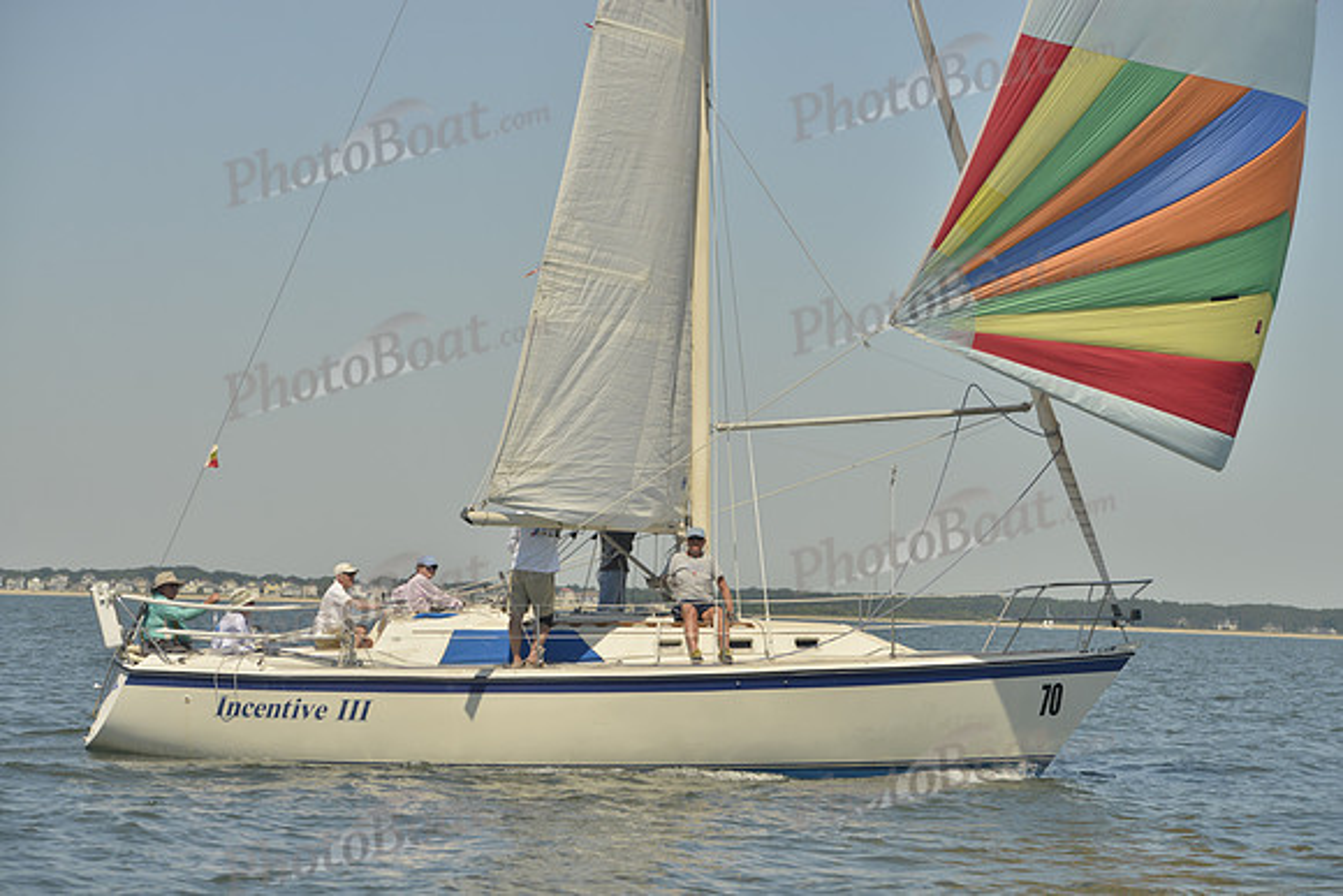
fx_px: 3918
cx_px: 672
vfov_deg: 13.0
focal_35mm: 105
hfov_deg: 19.5
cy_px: 448
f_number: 7.1
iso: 200
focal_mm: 105
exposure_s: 1/800
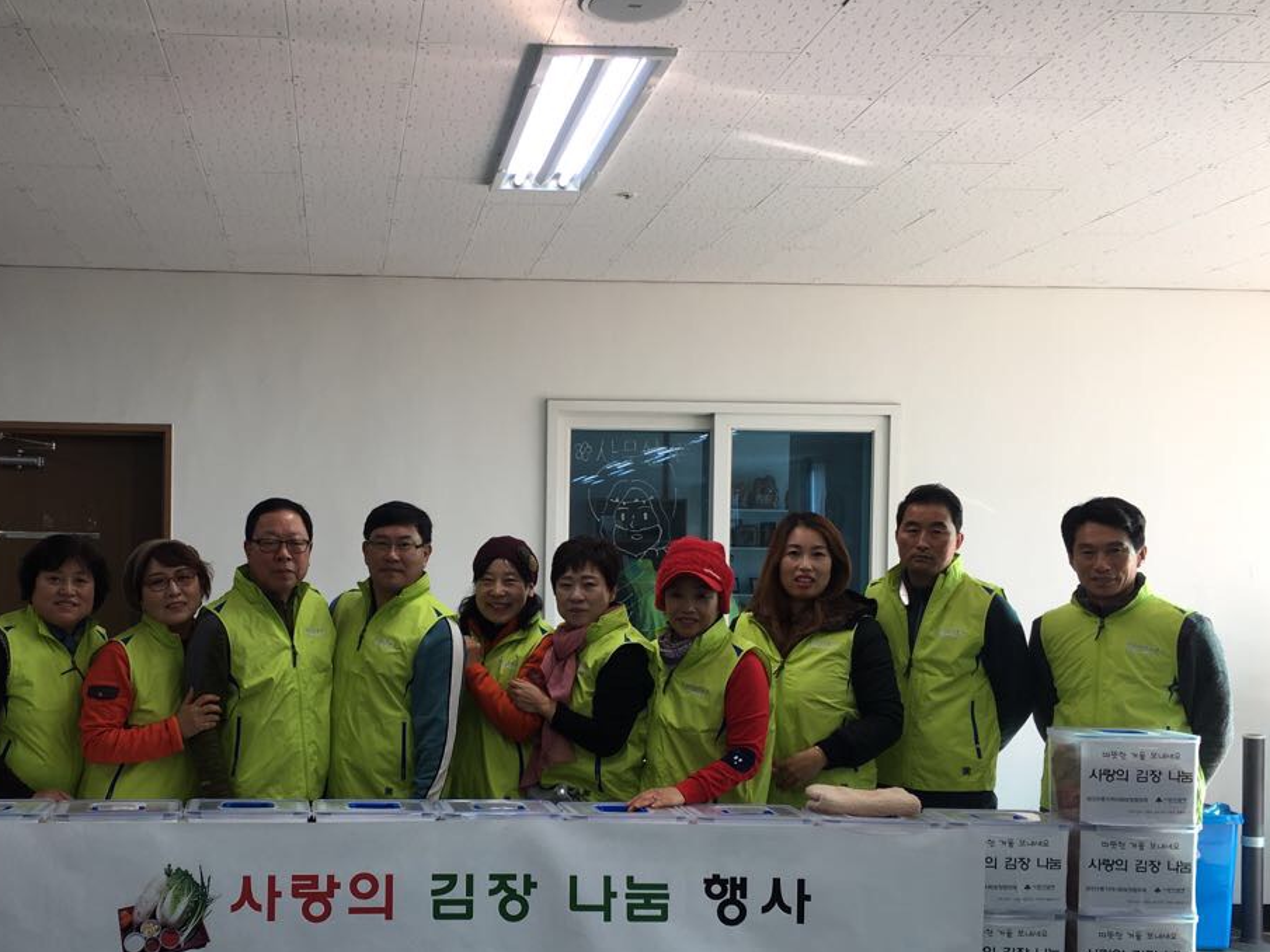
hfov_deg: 45.0
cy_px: 578
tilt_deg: -0.1
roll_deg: +0.2
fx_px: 1504
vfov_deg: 35.0
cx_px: 407
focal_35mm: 41
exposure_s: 1/60
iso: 25
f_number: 2.2
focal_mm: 4.15
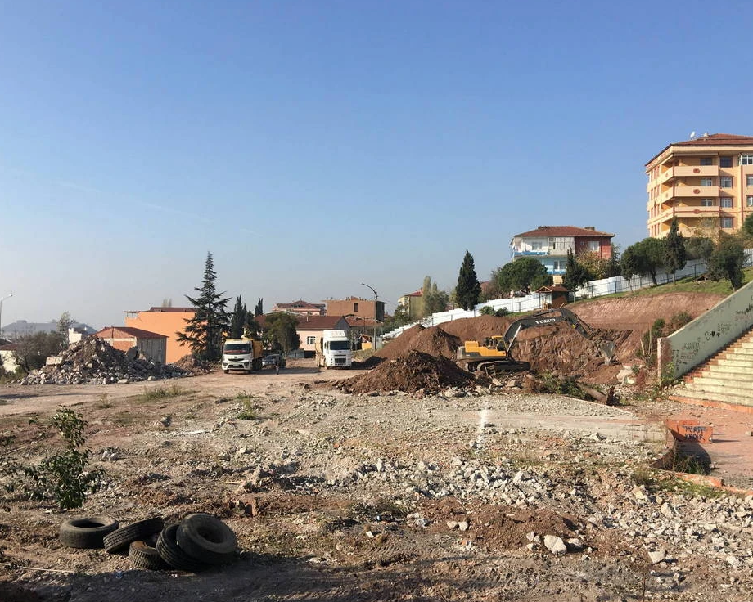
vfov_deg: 47.1
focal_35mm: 31
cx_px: 377
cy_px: 299
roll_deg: -0.8
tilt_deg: +4.7
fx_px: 691
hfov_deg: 57.2
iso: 25
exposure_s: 1/1304
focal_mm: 4.15
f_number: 2.2
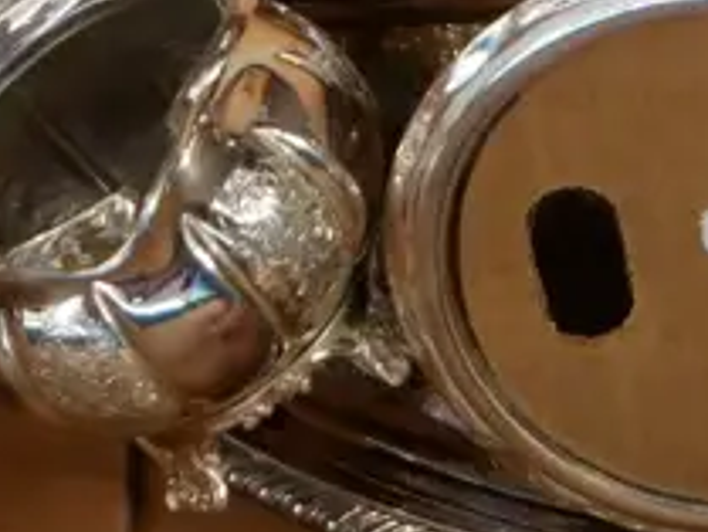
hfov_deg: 7.2
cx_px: 298
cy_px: -369
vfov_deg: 5.4
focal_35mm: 274
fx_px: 5607
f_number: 4.7
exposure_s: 1/60
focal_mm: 28
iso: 1600
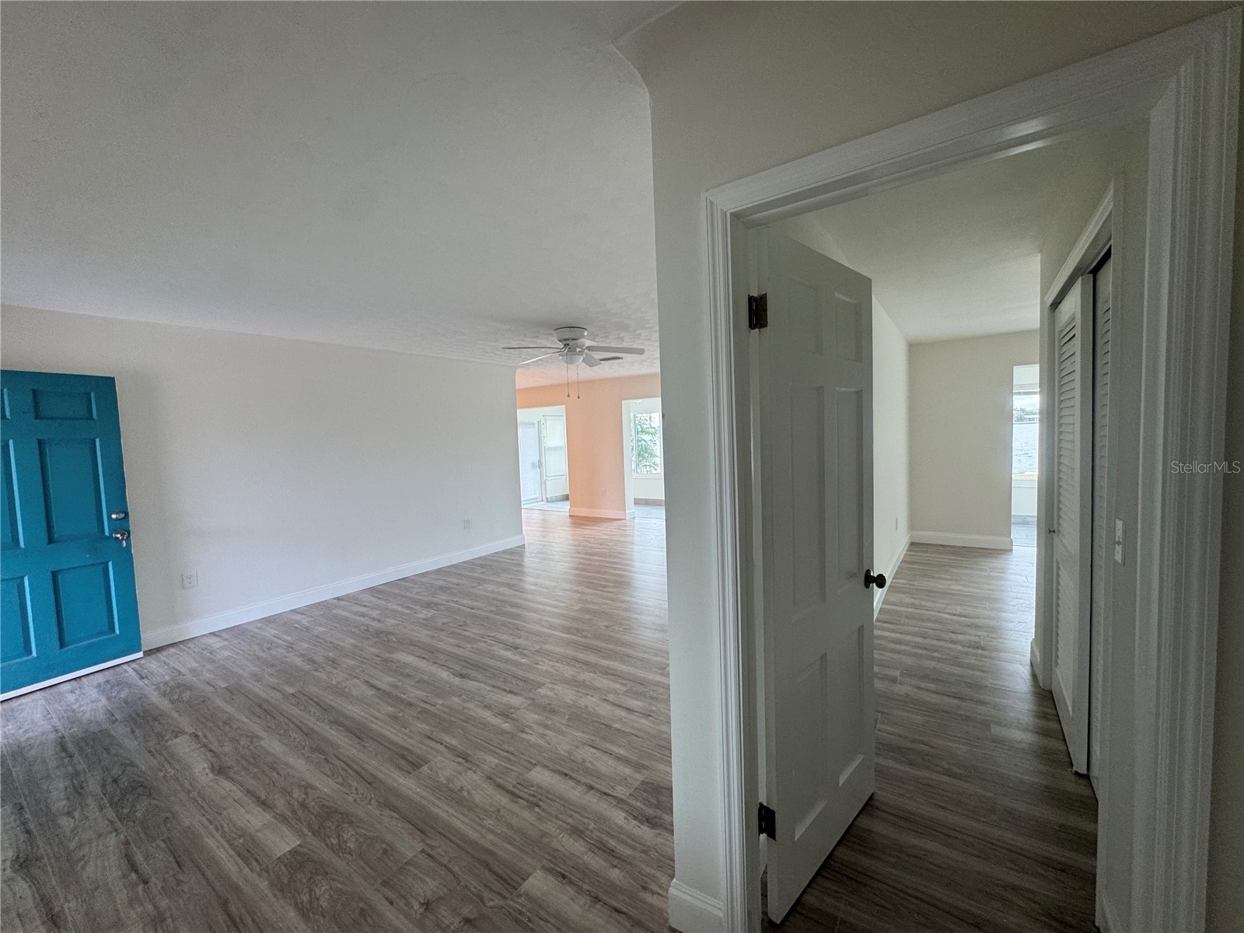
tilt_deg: -2.0
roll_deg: +3.2
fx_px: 503
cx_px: 622
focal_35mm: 14
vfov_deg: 85.7
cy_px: 466
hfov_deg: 102.1
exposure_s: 1/120
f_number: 2.2
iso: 125
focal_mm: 2.22
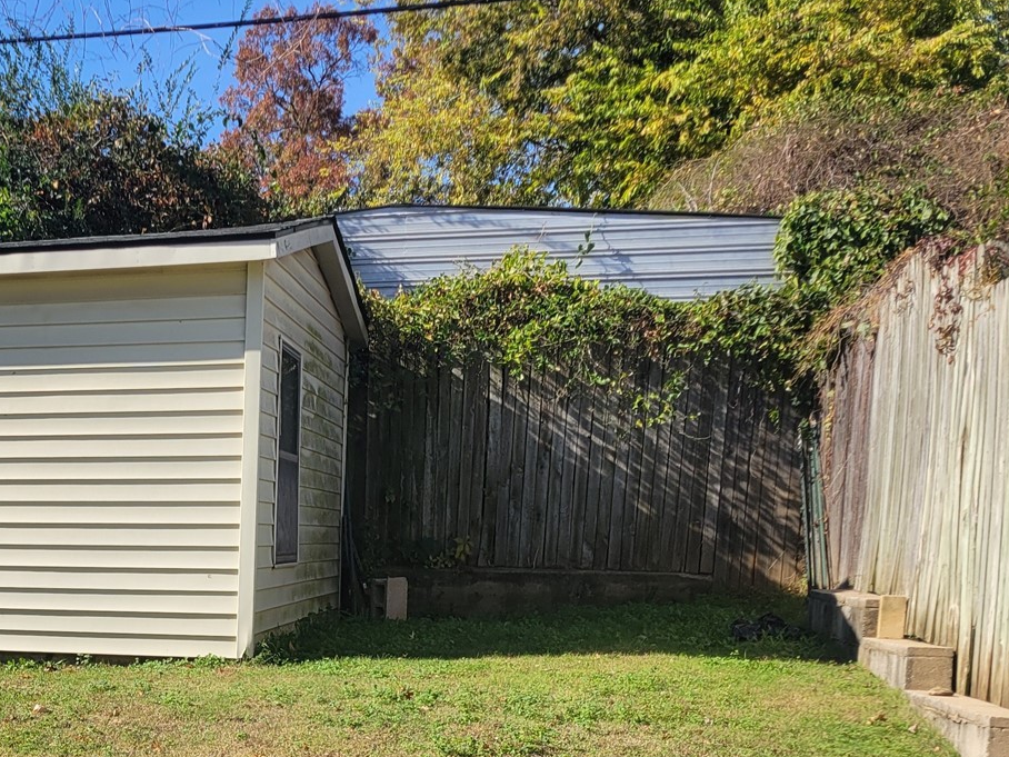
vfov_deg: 25.5
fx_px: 1603
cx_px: 44
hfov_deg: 32.6
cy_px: 718
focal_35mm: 55
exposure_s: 1/1814
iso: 40
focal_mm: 5.4
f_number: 1.8
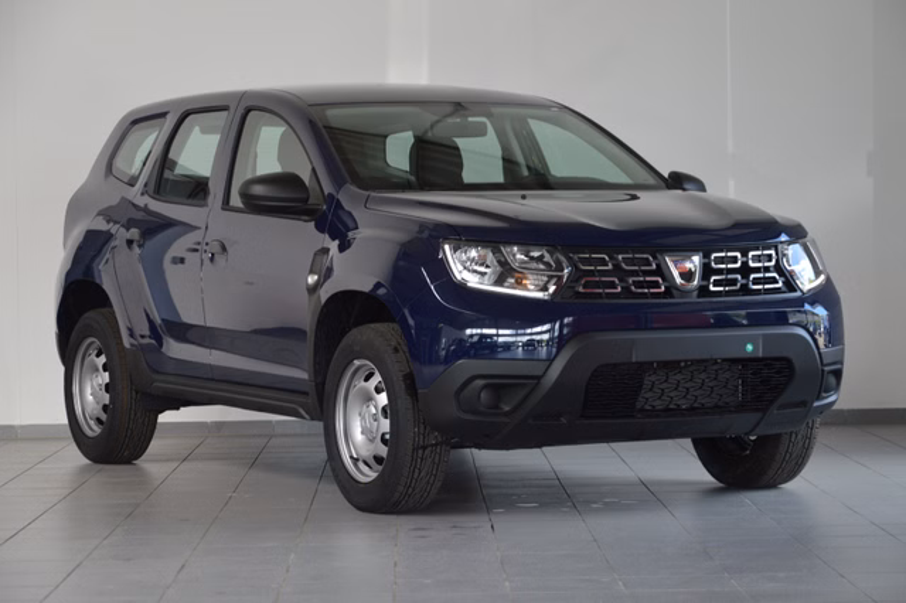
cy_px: 302
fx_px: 2641
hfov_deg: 19.5
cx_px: 453
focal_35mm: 105
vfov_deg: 13.0
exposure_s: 1/100
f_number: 5.3
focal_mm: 70
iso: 400
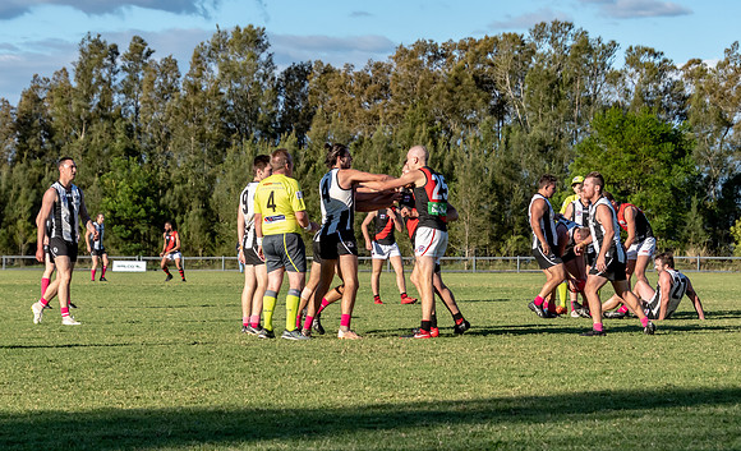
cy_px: 264
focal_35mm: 129
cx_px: 379
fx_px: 2580
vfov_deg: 10.0
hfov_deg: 16.3
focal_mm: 75
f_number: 6.3
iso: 800
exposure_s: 1/3200
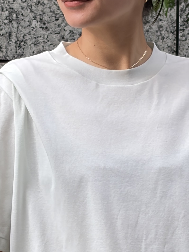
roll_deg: -0.4
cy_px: 261
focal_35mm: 109
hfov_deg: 13.6
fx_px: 794
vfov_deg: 17.6
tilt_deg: -4.6
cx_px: 105
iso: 32
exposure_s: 1/326
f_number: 1.6
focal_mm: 5.96
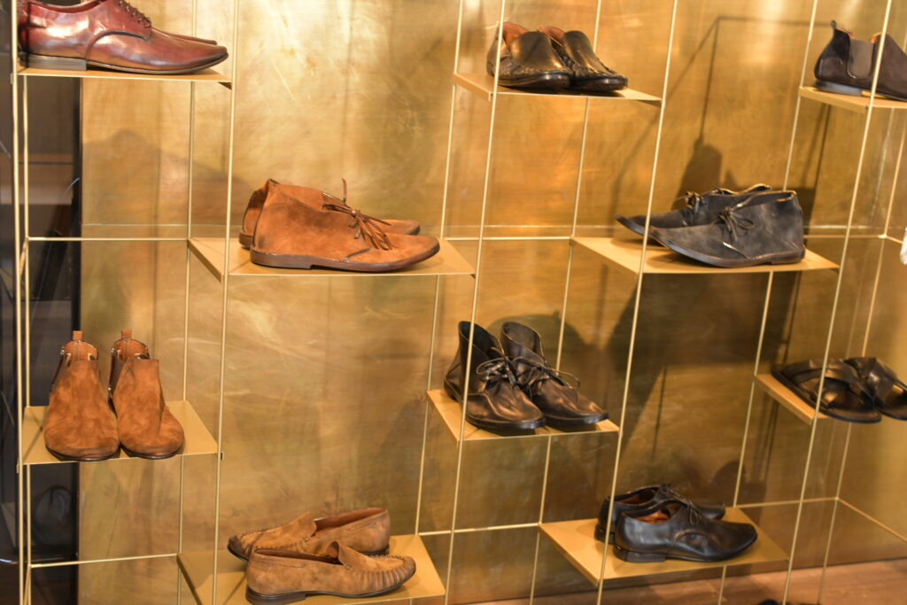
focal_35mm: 50
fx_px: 1260
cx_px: 454
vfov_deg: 27.0
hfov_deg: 39.6
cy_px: 302
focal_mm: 50
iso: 800
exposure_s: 1/30
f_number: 5.6
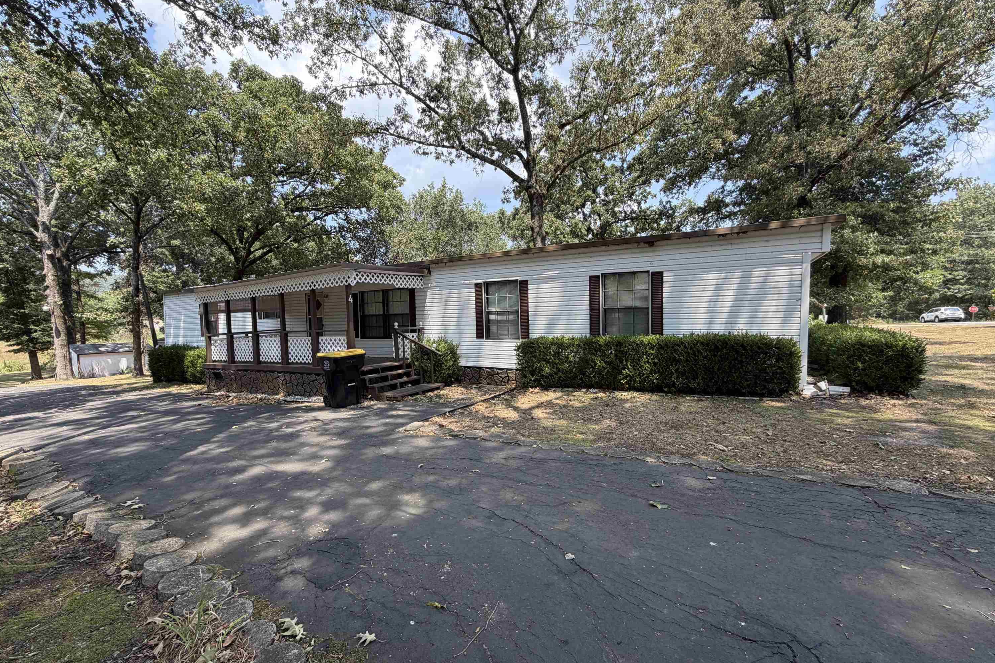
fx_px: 415
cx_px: 500
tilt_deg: -2.3
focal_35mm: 15
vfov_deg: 77.3
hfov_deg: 100.4
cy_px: 339
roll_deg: +1.6
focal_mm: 2.22
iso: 64
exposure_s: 1/424
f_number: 2.2
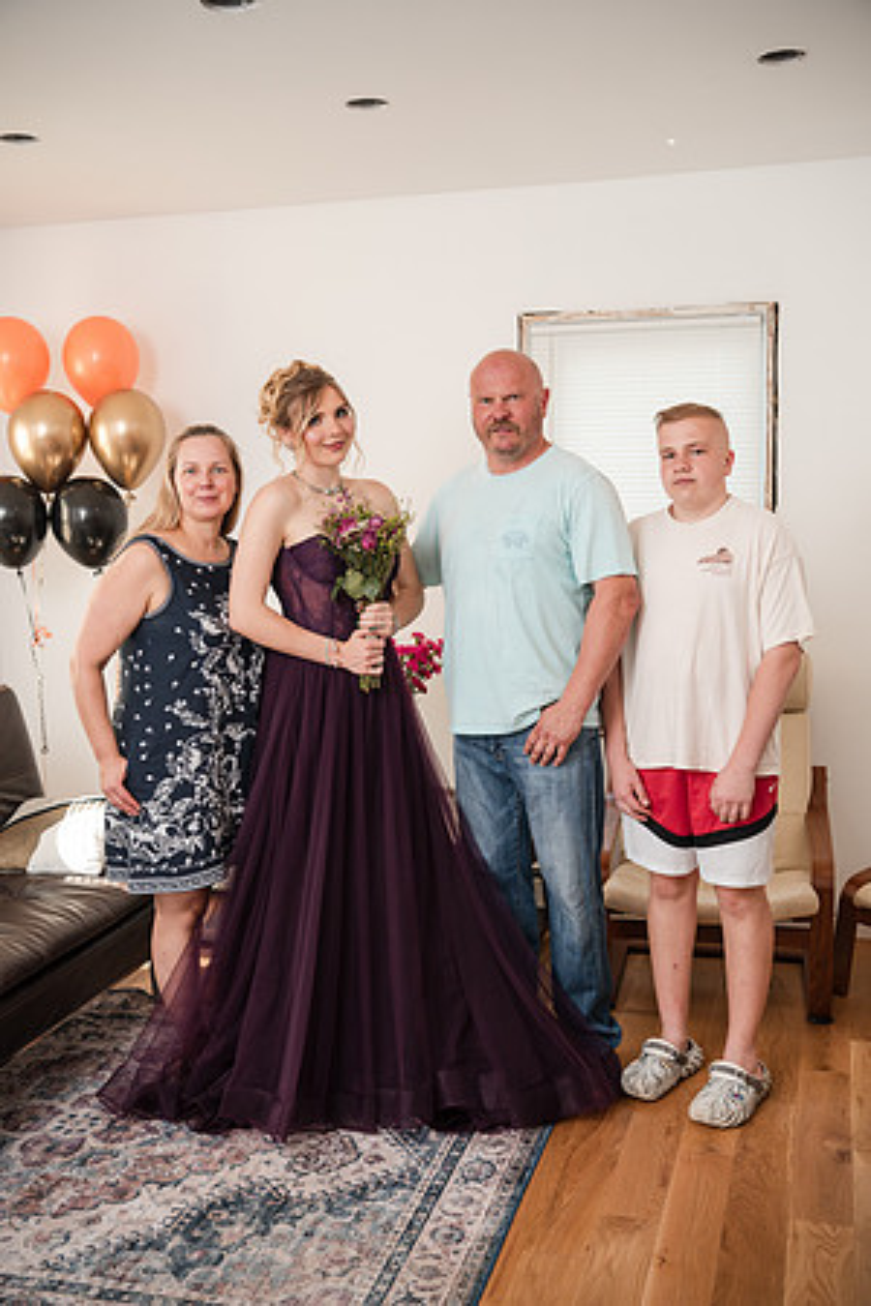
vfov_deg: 50.7
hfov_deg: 35.1
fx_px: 1379
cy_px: 653
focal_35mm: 38
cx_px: 436
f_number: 3.2
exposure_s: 1/250
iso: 1000
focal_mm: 38
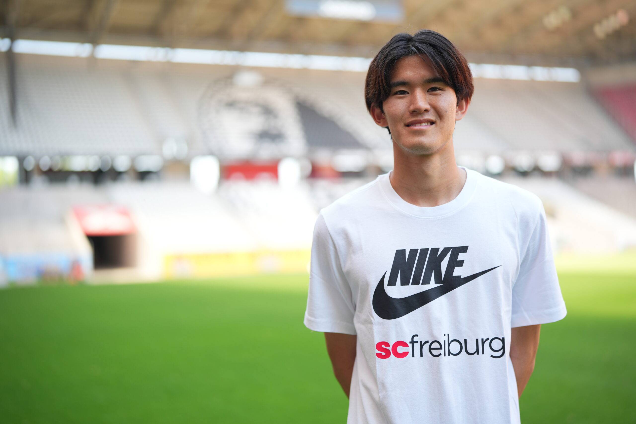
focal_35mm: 50
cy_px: 212
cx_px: 318
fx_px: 883
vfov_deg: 27.0
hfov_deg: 39.6
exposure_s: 1/500
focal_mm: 50
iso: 100
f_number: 1.4
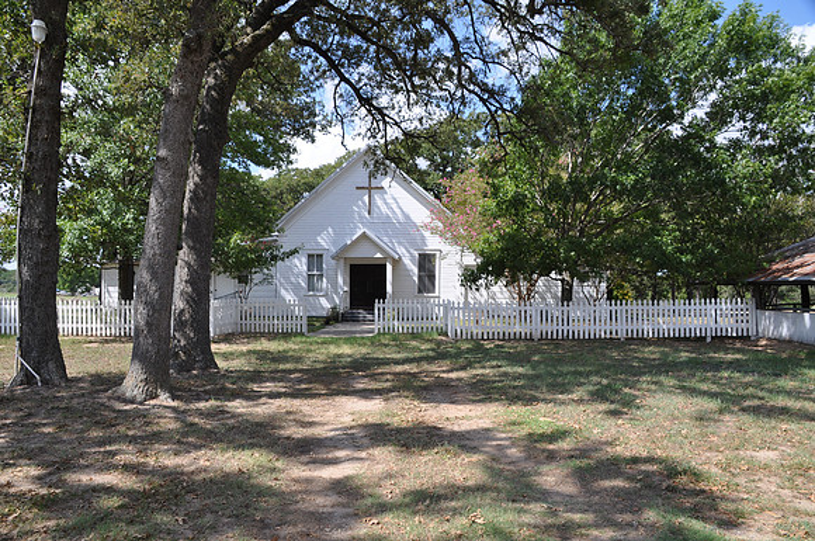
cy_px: 270
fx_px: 610
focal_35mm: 27
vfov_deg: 47.8
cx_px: 408
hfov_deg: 67.5
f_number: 10
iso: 200
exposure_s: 1/100
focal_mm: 18
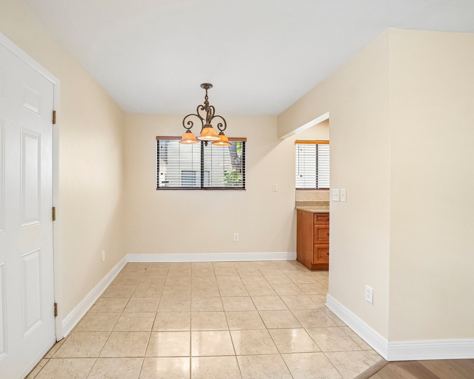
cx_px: 209
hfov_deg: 89.2
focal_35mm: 17
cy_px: 190
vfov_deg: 77.0
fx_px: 238
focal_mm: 10
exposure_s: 1/30
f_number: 8
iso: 640
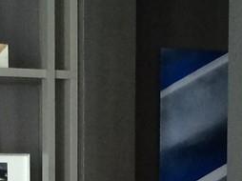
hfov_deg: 10.3
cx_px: -31
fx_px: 1320
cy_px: 388
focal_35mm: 189
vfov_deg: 7.5
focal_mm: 4.12
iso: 50
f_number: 2.2
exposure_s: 1/30
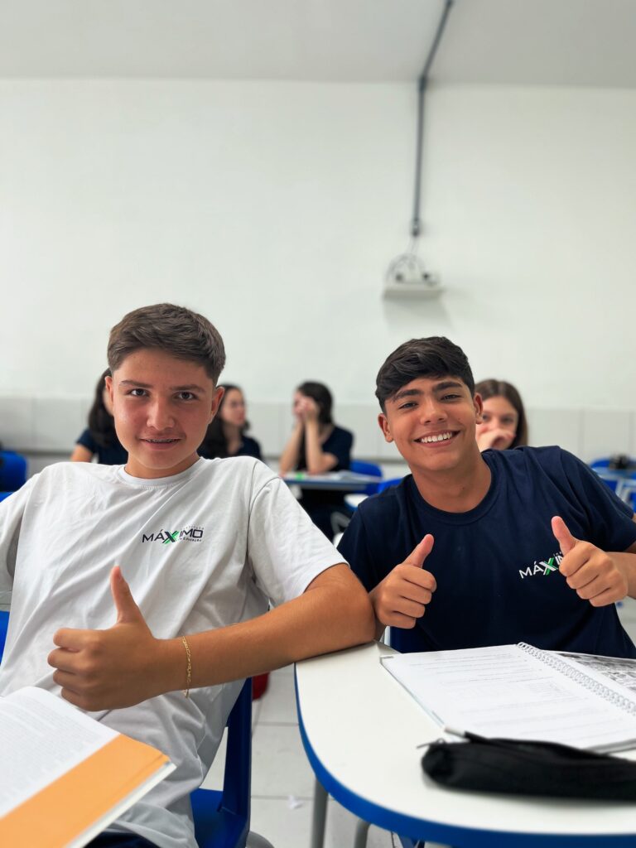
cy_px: 424
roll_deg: -1.5
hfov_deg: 53.1
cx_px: 318
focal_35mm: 26
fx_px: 637
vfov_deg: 67.3
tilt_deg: -2.2
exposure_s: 1/120
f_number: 1.6
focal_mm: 5.1
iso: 64
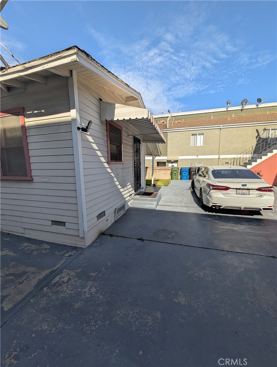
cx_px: 138
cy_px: 184
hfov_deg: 94.7
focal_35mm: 12
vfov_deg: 110.4
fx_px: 128
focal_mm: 2.02
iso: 50
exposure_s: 1/3247
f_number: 1.7
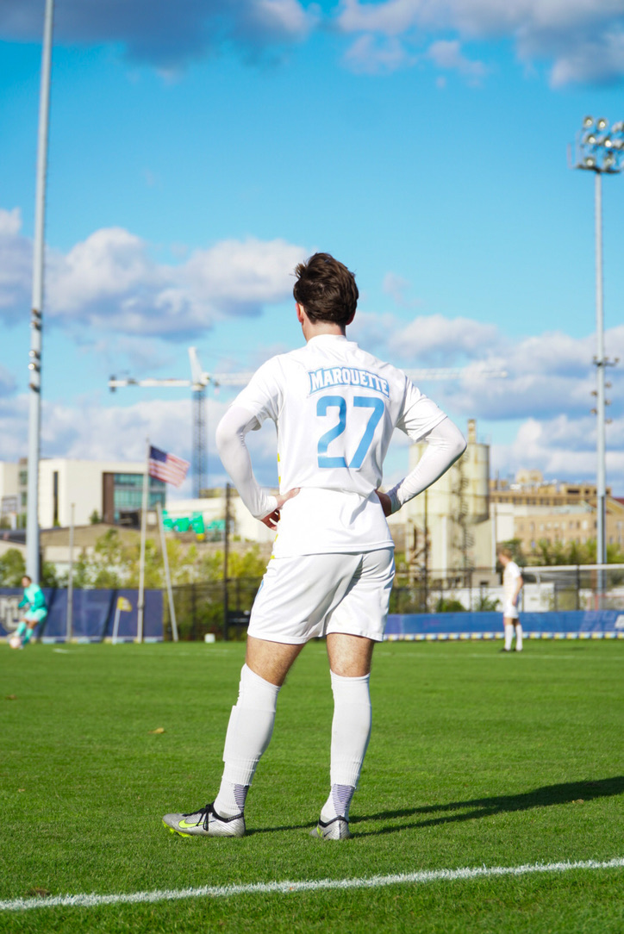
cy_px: 467
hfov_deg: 15.0
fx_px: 2376
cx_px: 312
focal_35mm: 92
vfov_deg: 22.2
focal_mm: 61
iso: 100
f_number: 4
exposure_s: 1/640
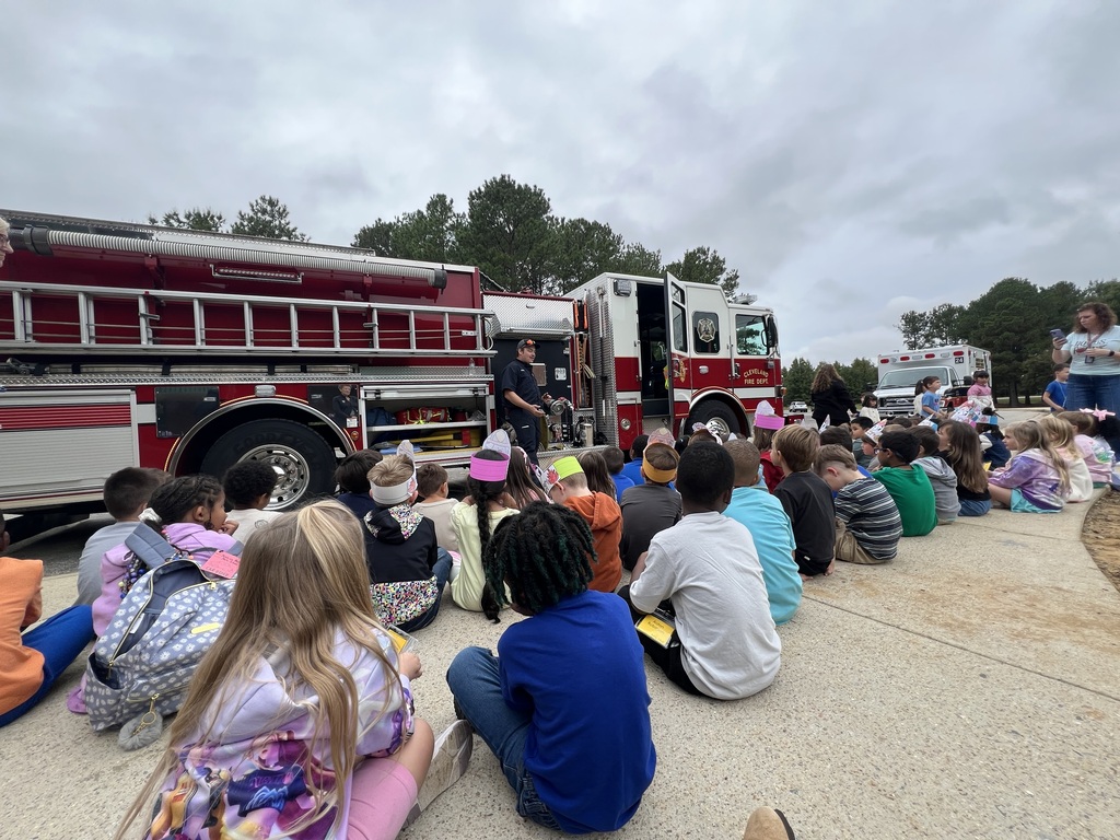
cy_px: 420
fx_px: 421
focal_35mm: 13
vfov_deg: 89.9
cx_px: 560
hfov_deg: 106.2
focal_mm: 1.57
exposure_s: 1/457
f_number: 1.8
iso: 32
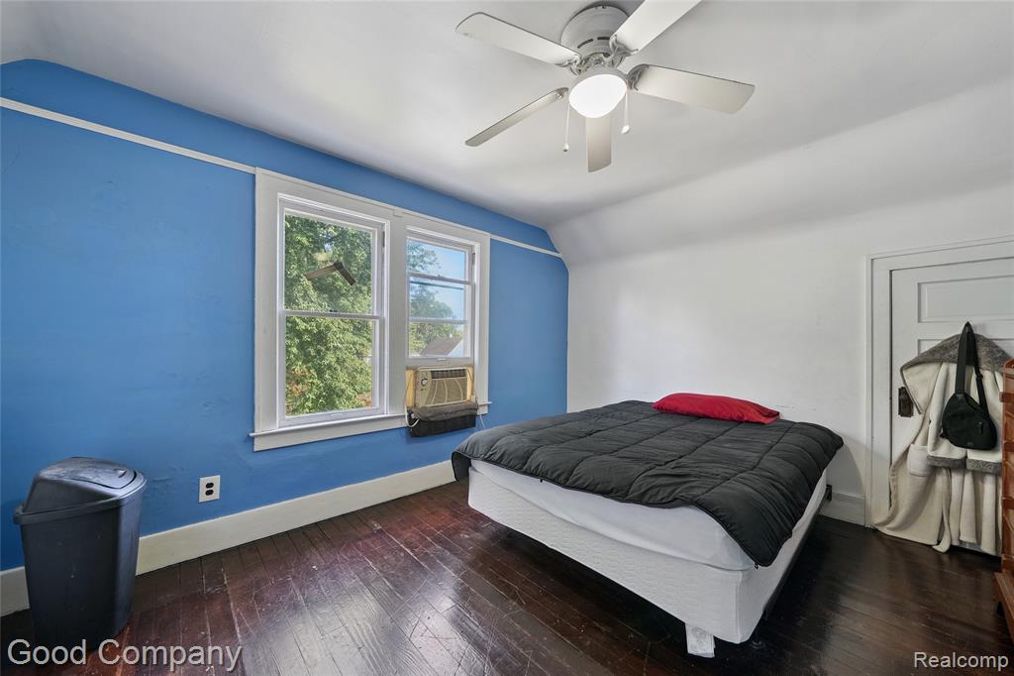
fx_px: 338
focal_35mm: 12
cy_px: 338
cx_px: 507
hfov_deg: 112.6
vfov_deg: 90.0
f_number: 8
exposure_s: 1/8
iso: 500
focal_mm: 12
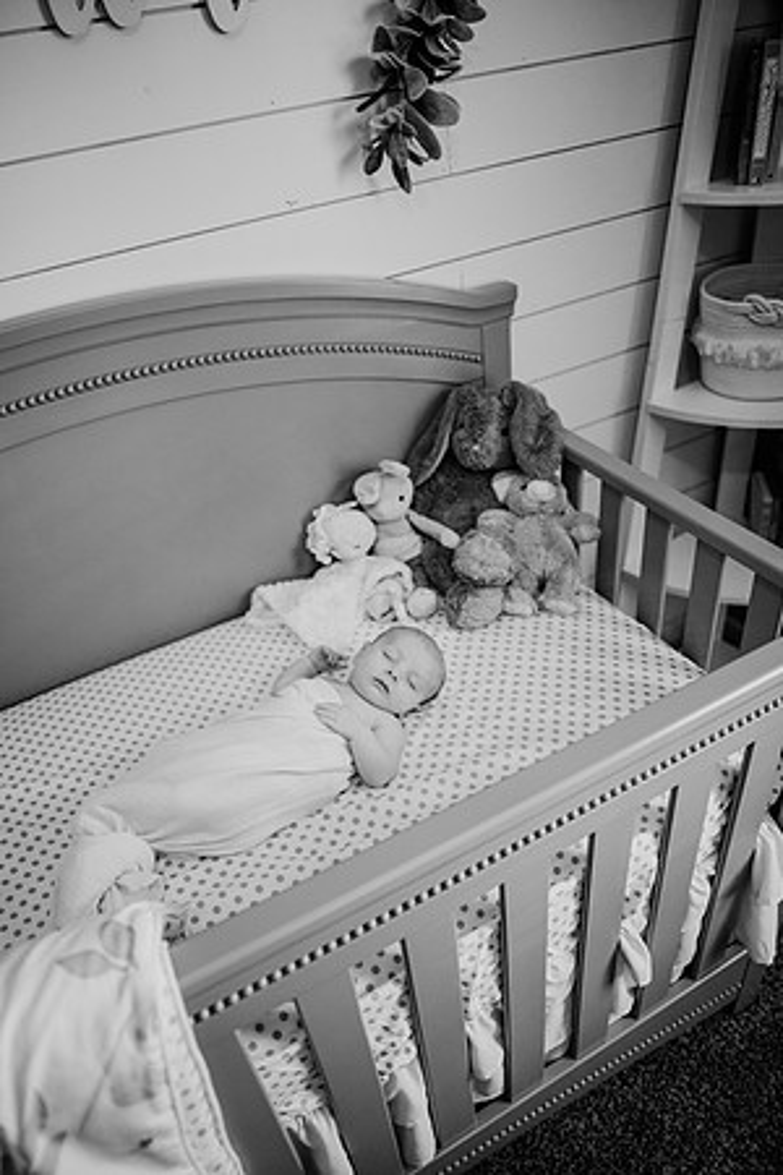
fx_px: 783
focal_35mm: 24
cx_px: 392
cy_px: 588
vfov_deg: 73.7
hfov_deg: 53.1
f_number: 2
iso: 640
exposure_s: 1/320
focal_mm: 24
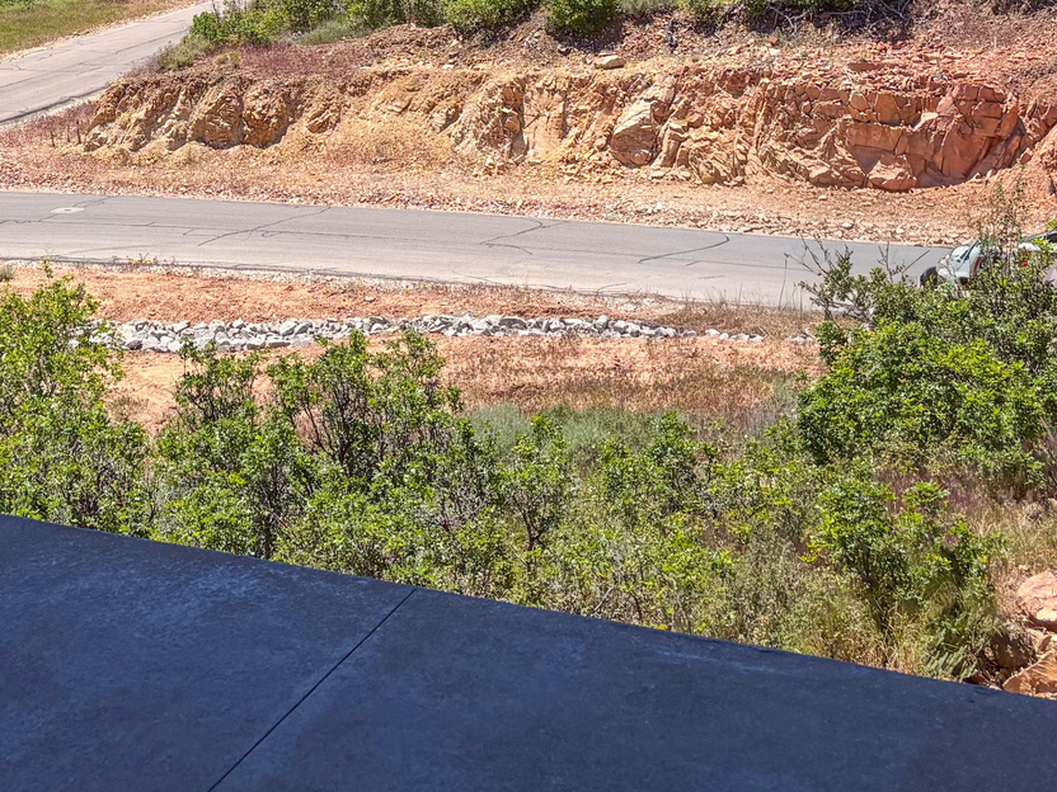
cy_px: -160
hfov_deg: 29.3
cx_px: 161
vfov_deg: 21.3
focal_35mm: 64
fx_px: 1954
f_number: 1.6
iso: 50
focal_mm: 5.96
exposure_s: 1/3500
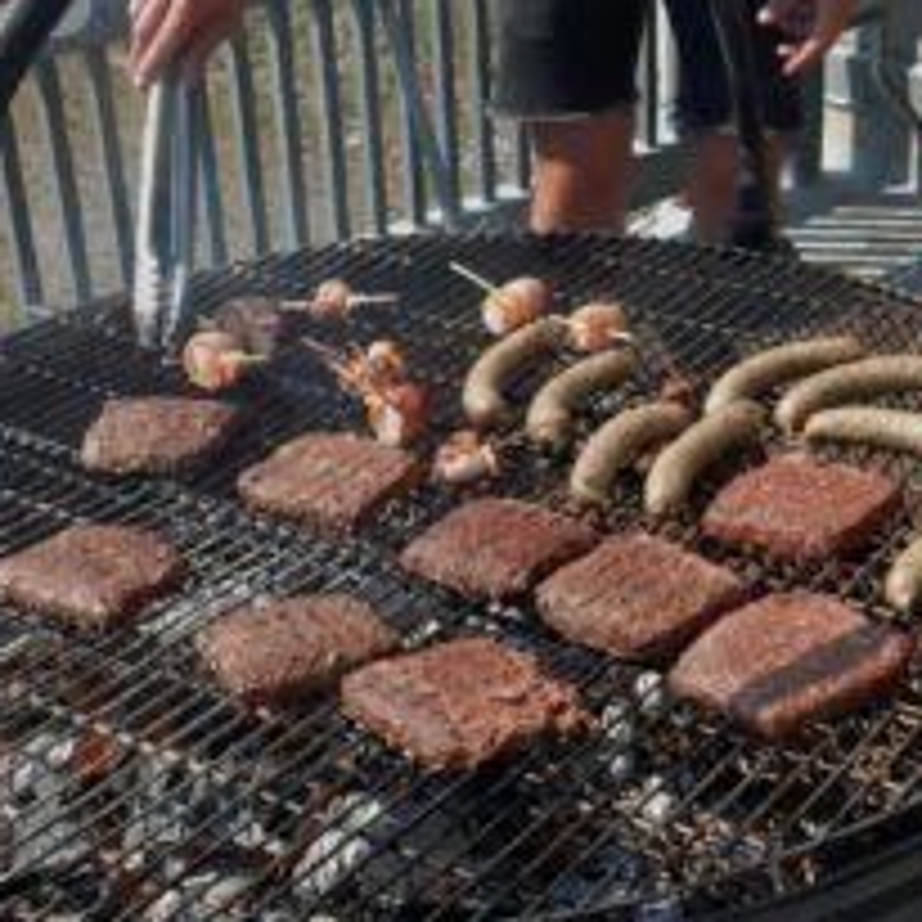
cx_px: 517
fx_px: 1868
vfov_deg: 27.7
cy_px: 450
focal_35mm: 62
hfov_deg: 27.7
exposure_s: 1/400
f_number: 4
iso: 125
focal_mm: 6.4
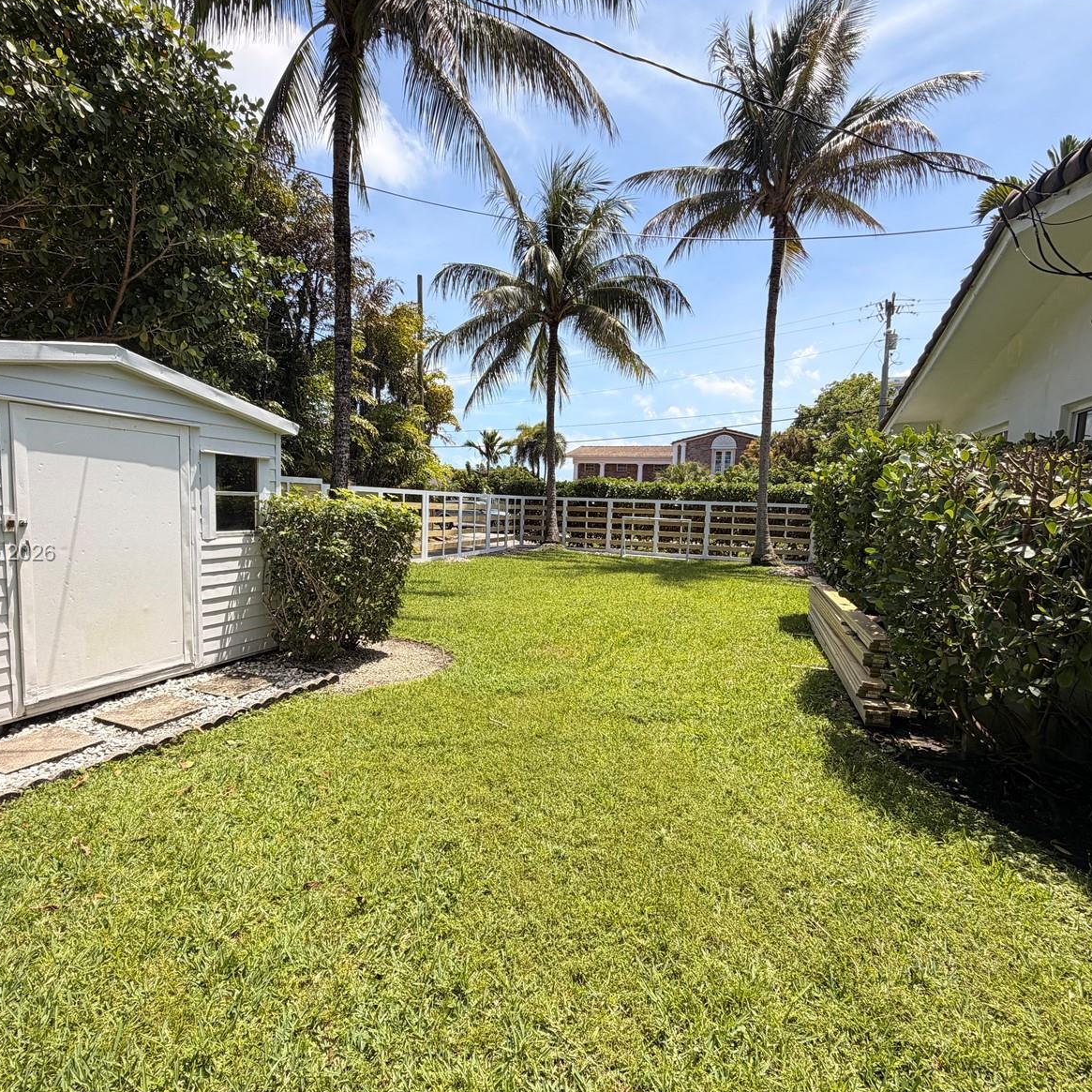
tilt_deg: -4.1
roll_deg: -1.1
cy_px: 554
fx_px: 607
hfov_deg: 83.9
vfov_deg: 84.0
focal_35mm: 17
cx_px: 513
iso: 25
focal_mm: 2.22
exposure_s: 1/770
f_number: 2.2
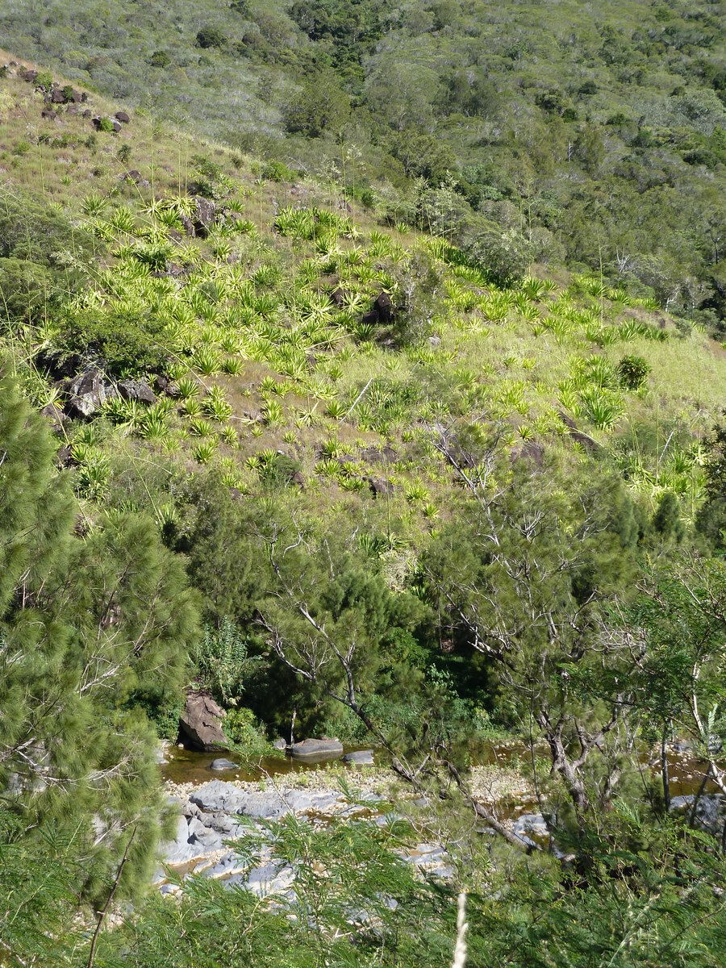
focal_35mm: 59
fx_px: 1650
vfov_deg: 32.7
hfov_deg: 24.8
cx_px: 363
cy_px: 484
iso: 80
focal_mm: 9.7
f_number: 3.9
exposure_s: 1/250
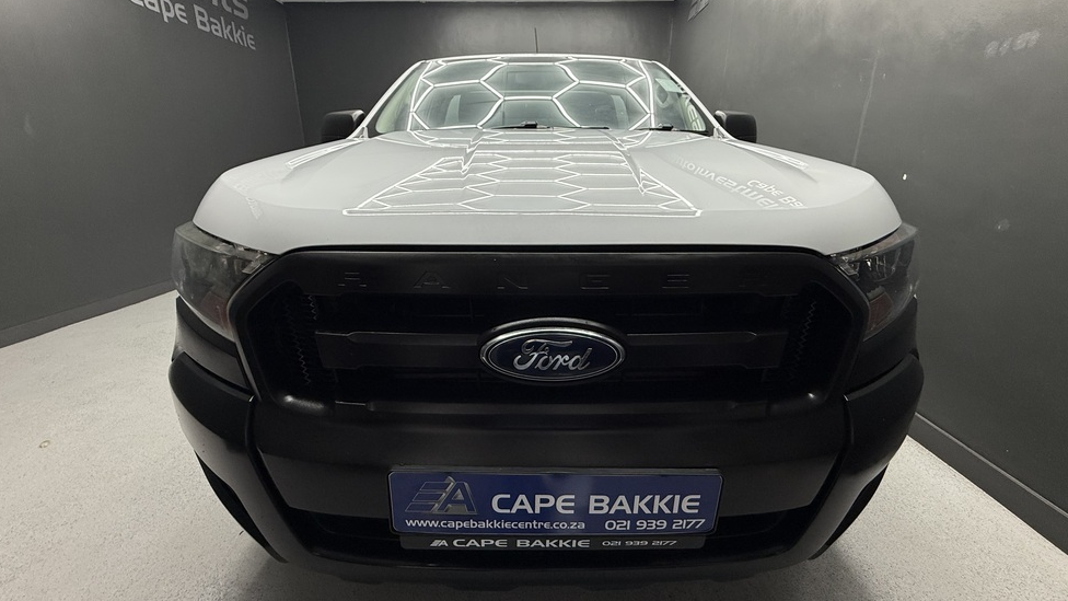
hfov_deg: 99.4
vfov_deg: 67.0
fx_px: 453
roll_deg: -0.7
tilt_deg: -19.4
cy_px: 321
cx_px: 536
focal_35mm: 16
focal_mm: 2.22
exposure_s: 1/99
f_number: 2.2
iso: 160
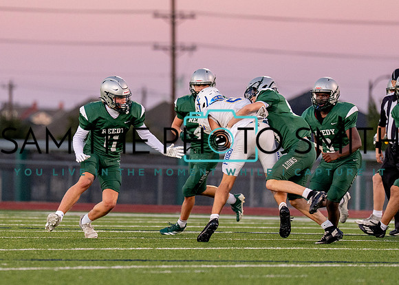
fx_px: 4964
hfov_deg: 4.6
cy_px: 117
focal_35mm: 438
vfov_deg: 3.3
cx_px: 162
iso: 1000
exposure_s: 1/1000
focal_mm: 200
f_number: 2.8
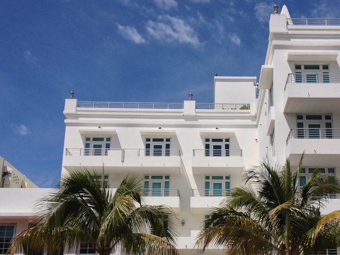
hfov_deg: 34.0
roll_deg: +0.4
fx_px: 550
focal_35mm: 56
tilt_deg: +15.3
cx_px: 229
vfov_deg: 25.9
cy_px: 173
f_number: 2.4
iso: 50
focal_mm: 4.28
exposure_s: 1/3460
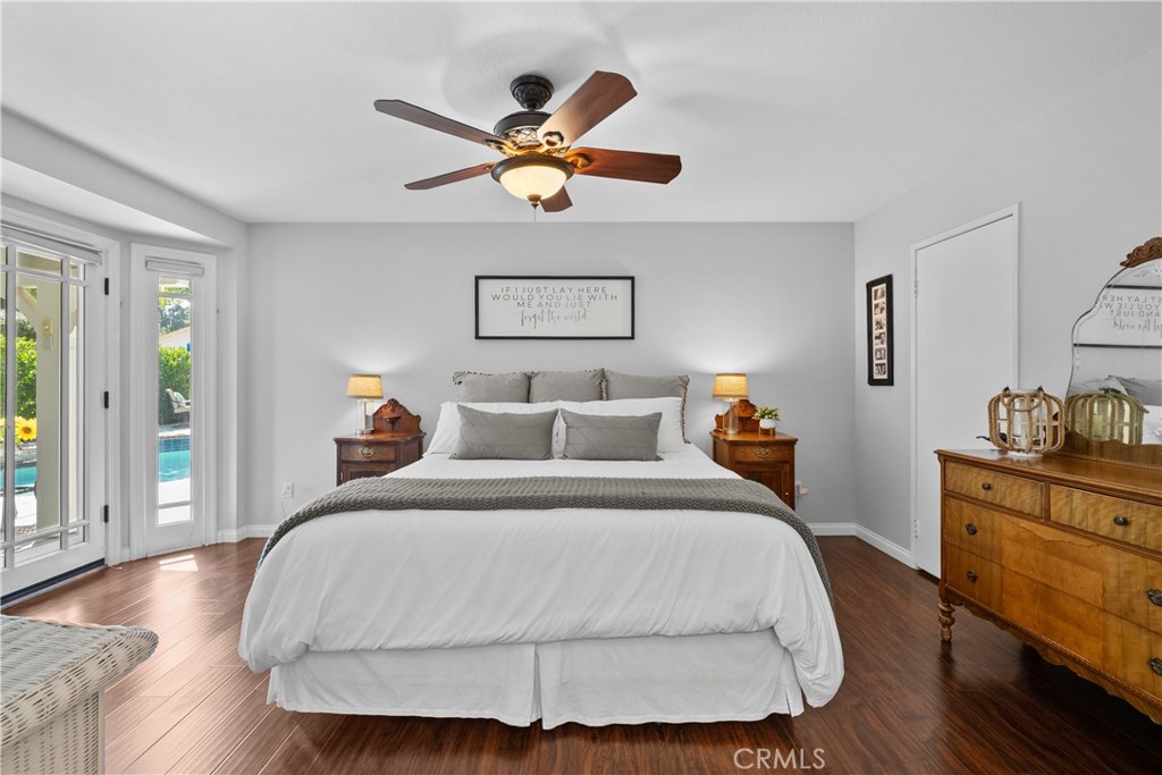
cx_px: 581
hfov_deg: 100.4
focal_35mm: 15
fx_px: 484
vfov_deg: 77.3
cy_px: 388
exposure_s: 2
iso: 125
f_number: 10
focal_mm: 15
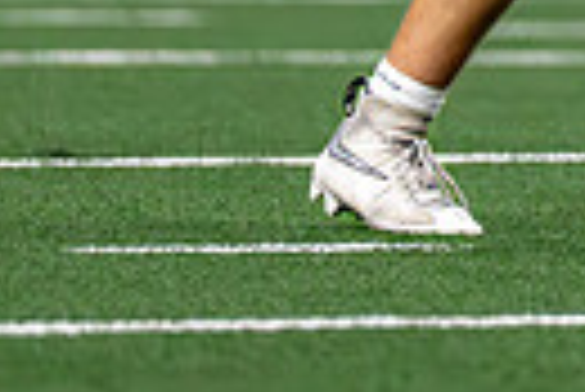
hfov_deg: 1.4
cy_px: -424
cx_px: 961
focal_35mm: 1428
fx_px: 23231
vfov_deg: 1.0
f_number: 2.8
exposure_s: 1/2000
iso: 5000
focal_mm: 200
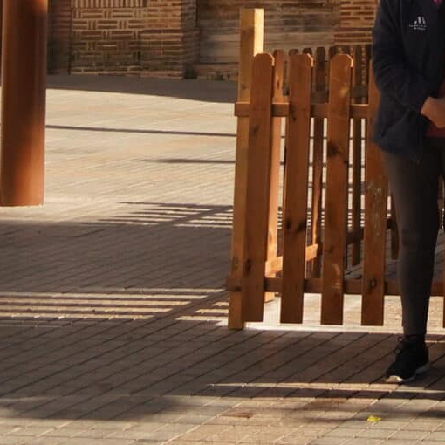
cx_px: 786
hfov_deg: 13.6
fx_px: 1673
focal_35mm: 115
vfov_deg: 13.9
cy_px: -277
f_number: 5
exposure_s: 1/8000
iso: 2000
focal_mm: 27
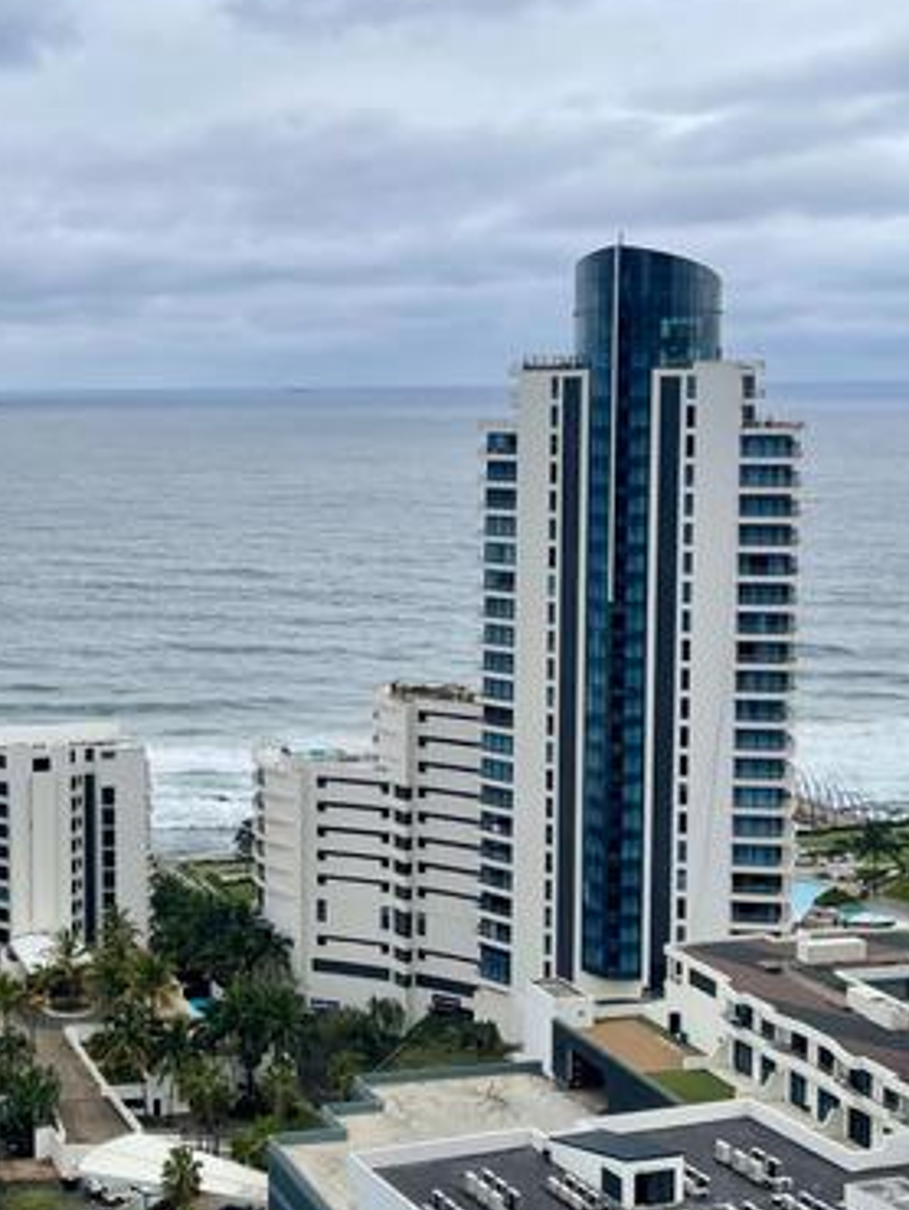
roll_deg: +1.1
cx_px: 20
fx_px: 1889
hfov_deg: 25.8
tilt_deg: -6.0
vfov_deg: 35.5
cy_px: 527
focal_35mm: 54
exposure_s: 1/2165
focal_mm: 5.1
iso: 32
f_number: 1.6
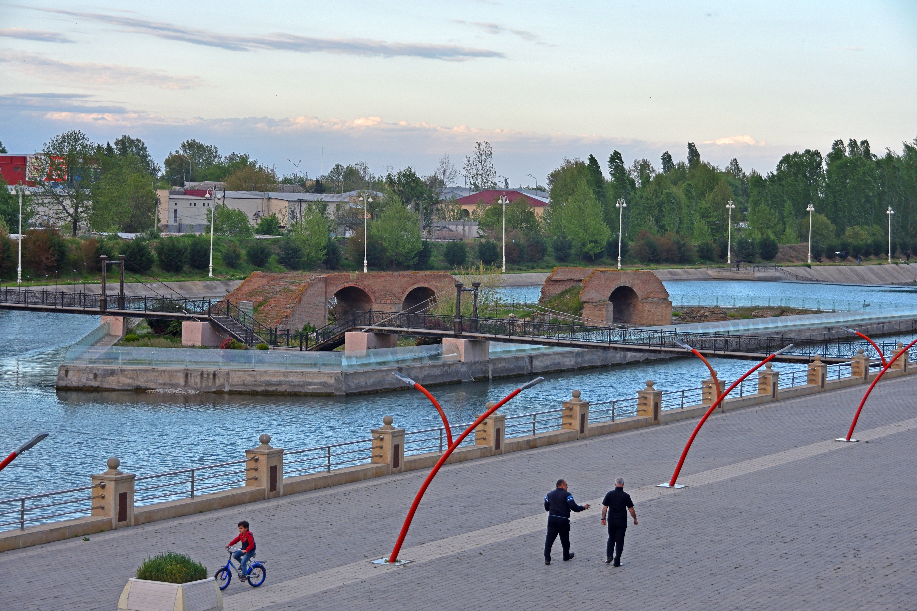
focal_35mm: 84
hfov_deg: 24.2
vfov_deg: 16.3
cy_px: 306
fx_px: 2139
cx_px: 458
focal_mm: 56
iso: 200
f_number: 5.6
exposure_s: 1/250
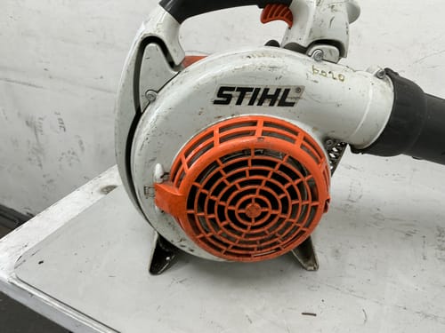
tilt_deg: -29.9
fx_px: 360
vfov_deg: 49.7
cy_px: 166
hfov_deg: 63.4
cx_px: 222
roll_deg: -1.8
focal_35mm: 28
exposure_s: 1/50
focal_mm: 3
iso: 50
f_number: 1.8
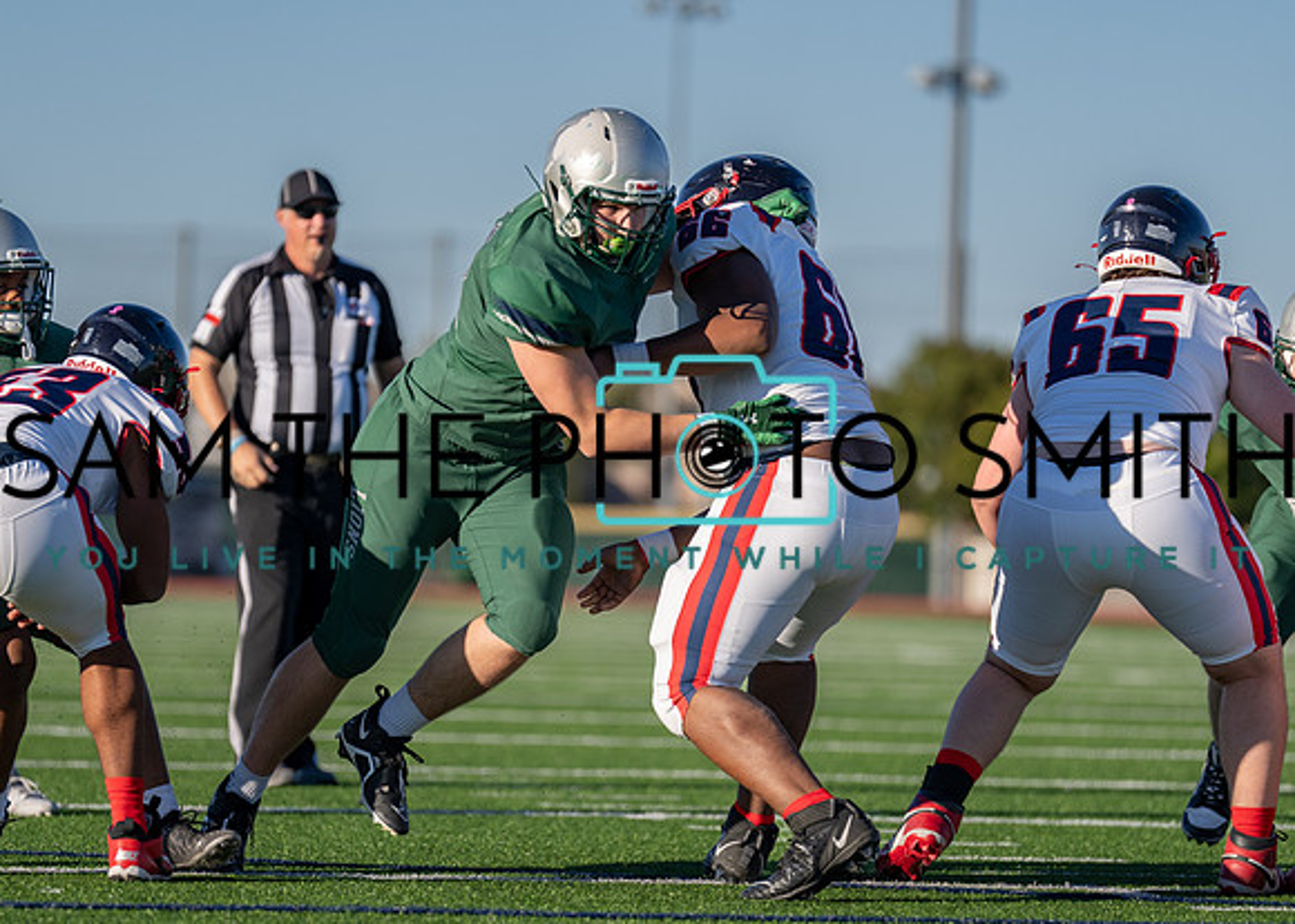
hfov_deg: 7.8
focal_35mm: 258
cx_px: 535
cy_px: 561
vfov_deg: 5.6
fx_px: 9492
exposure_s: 1/2000
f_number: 2.8
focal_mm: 200
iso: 100
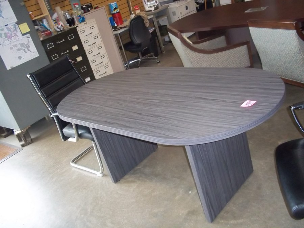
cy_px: 114
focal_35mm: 36
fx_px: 316
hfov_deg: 51.4
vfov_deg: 39.7
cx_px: 152
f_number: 3.1
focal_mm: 6.5
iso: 400
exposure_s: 1/30
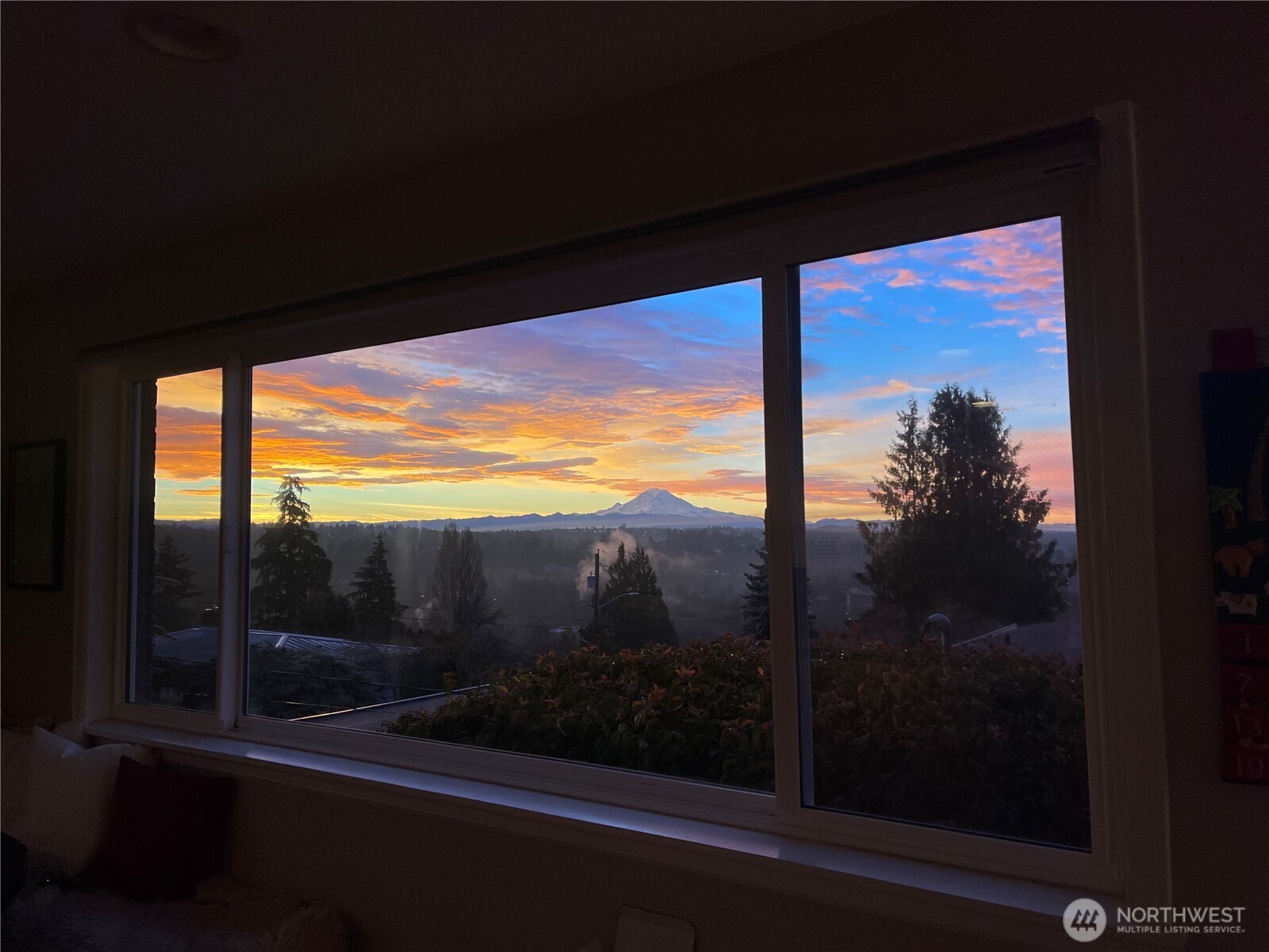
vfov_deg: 54.9
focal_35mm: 25
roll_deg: +0.7
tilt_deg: +2.9
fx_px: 916
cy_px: 476
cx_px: 634
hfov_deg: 69.4
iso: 50
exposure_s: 1/120
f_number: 1.6
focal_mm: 5.1
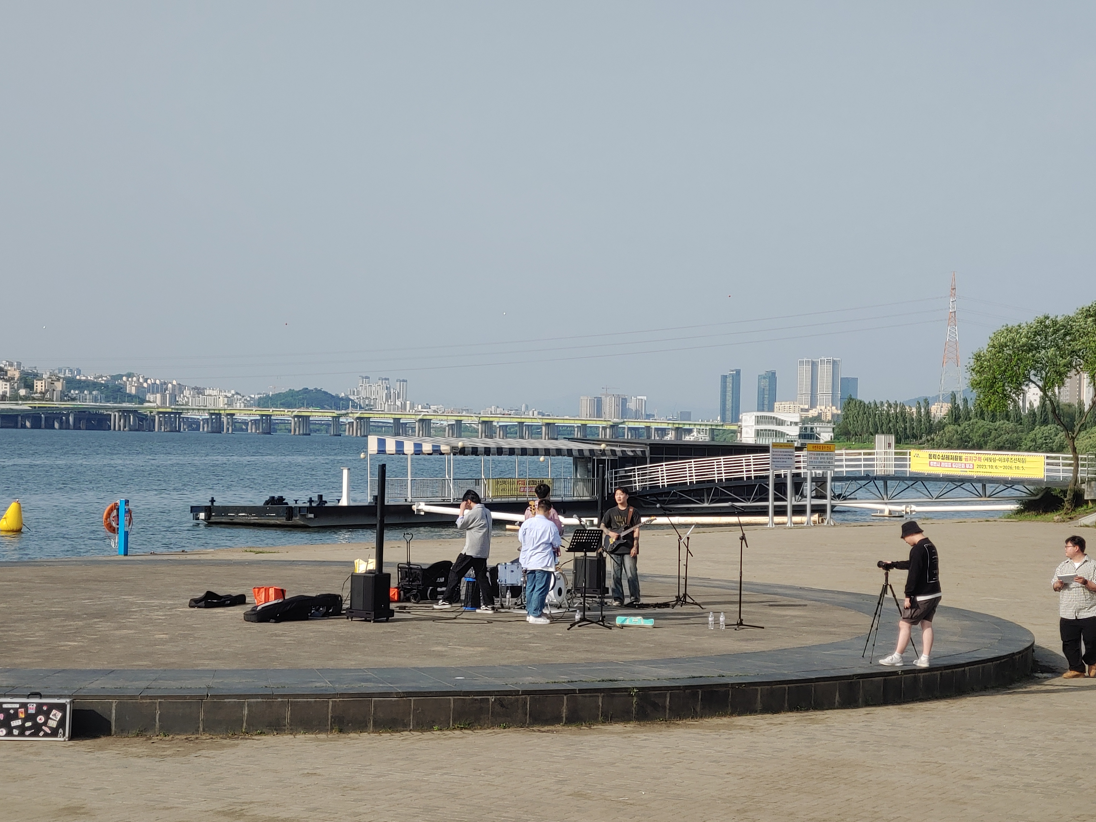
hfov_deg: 29.8
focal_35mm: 65
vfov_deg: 22.6
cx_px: 548
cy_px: 411
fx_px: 2058
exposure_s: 1/676
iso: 50
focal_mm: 5.88
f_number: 2.4
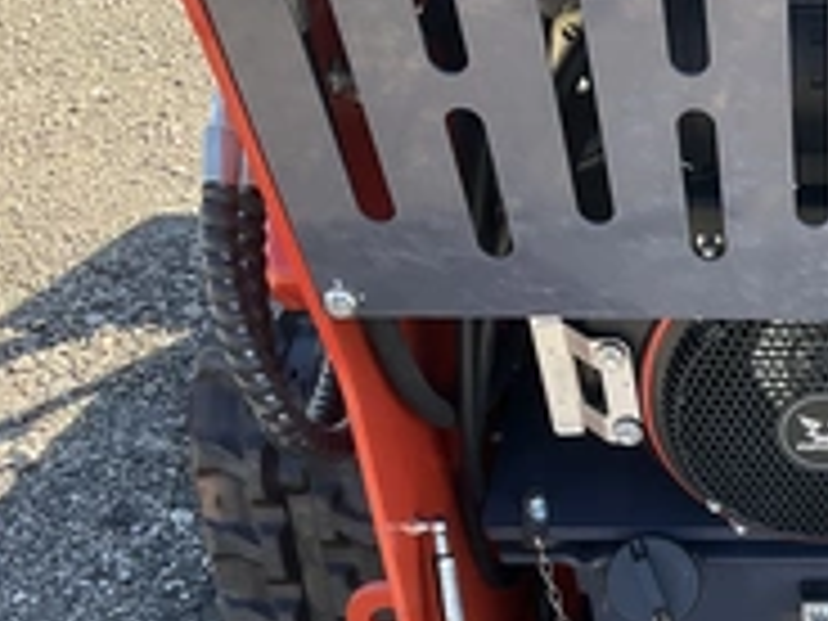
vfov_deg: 22.2
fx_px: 1507
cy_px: 662
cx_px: 850
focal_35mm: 63
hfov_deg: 28.6
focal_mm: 3
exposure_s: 1/175
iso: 20
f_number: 1.8
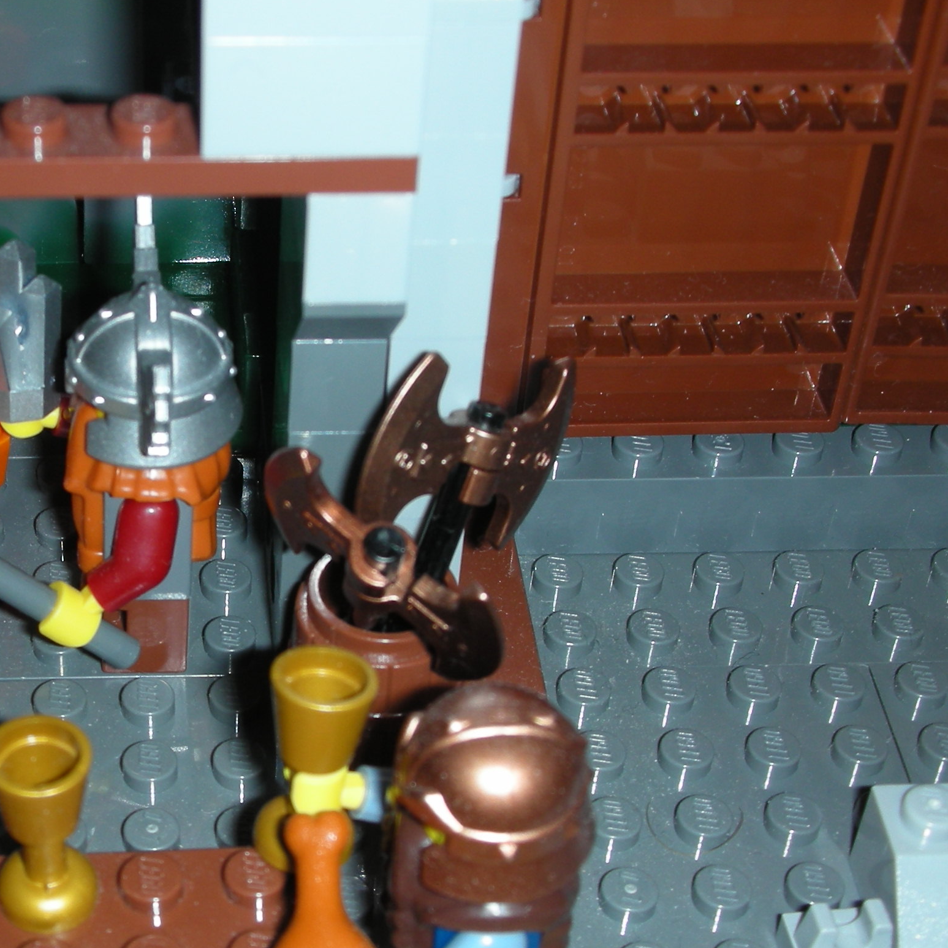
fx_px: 2293
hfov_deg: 22.9
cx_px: 135
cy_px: 547
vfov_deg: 23.3
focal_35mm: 74
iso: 50
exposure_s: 1/60.1
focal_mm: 7.7
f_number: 9.9
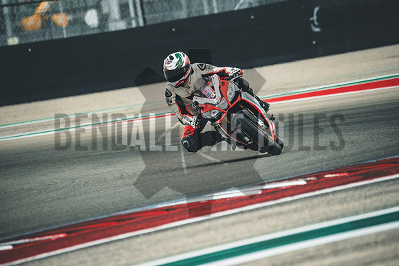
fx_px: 6651
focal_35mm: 600
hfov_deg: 3.4
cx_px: 200
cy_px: 133
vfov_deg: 2.3
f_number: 5.6
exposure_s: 1/2000
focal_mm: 400
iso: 2500
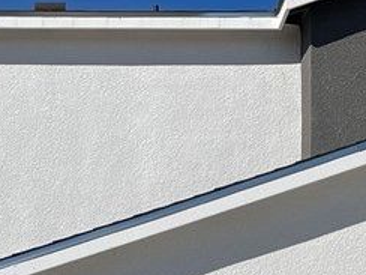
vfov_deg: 12.9
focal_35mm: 109
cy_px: 401
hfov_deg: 18.0
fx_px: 1152
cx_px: 102
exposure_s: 1/10753
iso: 32
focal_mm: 4.2
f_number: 1.6
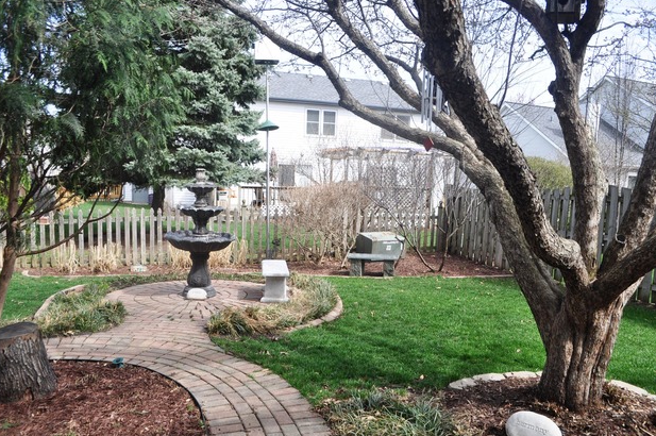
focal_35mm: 28
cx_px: 331
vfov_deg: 46.3
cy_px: 222
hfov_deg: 65.5
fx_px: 510
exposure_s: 1/200
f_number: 7.1
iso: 200
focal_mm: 18
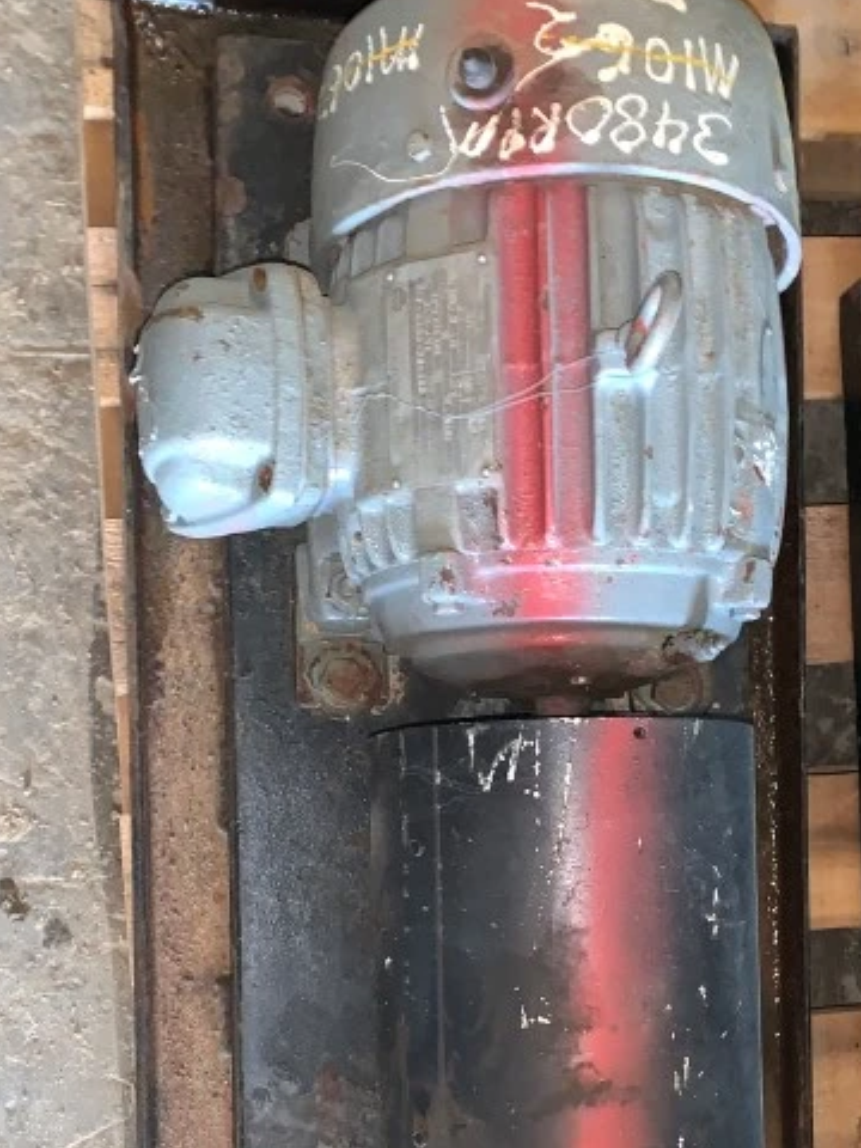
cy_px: 890
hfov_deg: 28.0
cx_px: 524
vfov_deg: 35.8
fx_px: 1725
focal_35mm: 52
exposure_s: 1/9
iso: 100
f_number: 1.8
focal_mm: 4.25
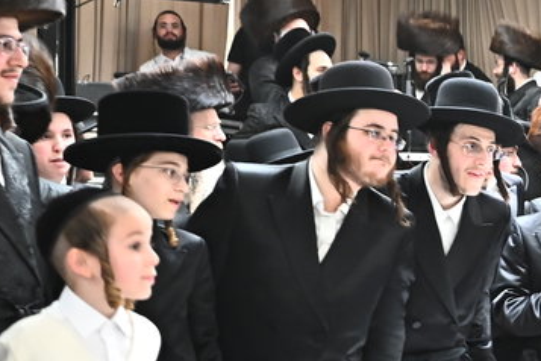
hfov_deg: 18.0
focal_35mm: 94
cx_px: 929
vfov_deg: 14.4
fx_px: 1413
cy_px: 342
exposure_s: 1/200
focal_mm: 24
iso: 2000
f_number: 3.5
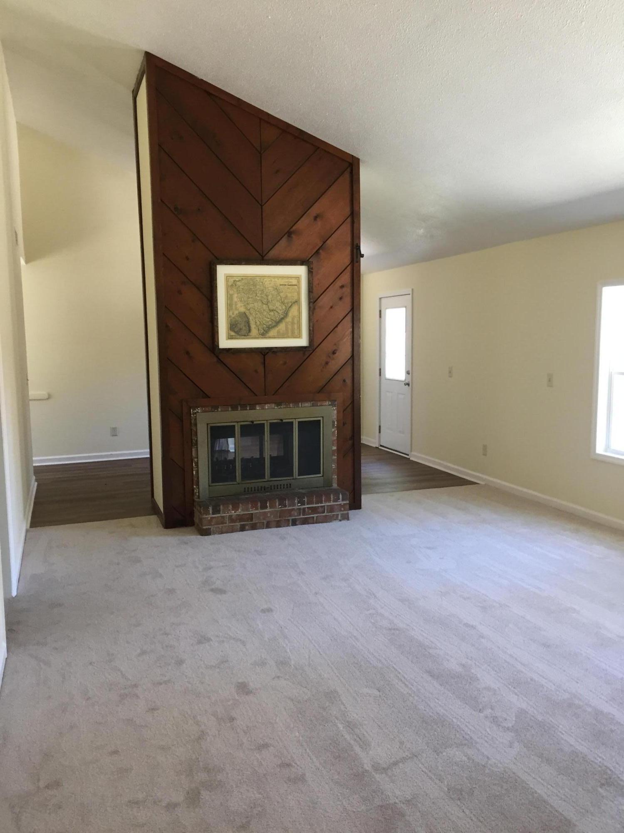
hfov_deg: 48.2
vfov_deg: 61.7
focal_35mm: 29
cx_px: 312
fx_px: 697
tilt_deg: -6.9
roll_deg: -0.1
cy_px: 416
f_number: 2.2
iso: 100
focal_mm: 4.15
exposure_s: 1/30
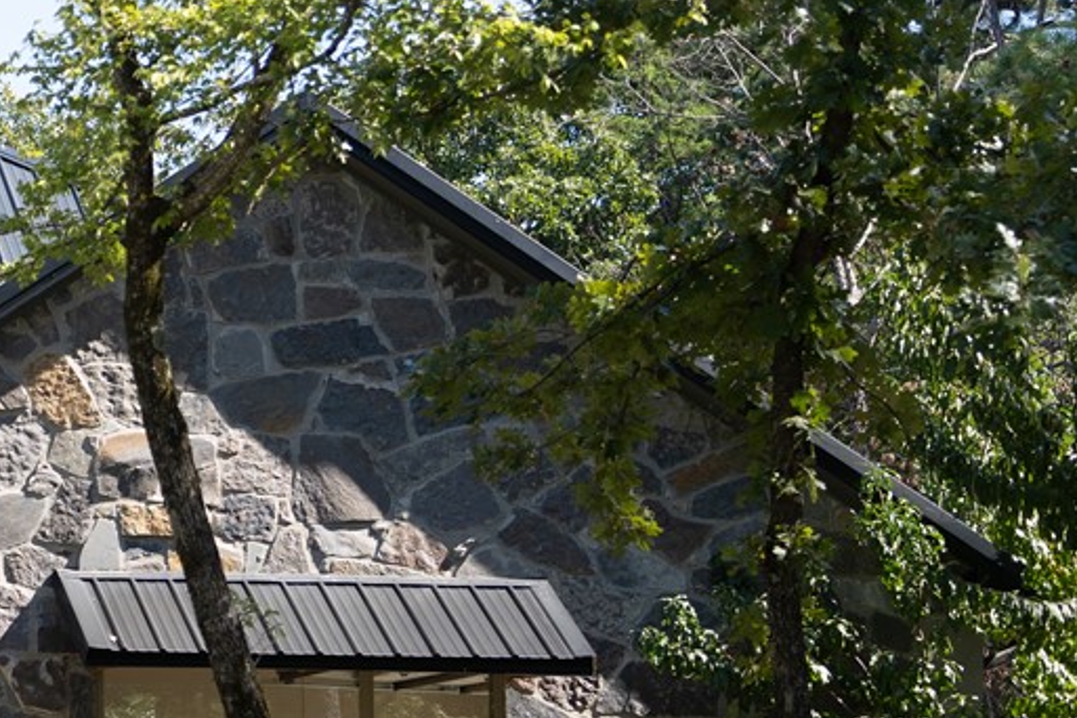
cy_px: 429
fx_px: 4278
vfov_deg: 9.6
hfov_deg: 13.2
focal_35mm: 143
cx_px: -747
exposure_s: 1/1250
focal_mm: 36
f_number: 2.2
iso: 160
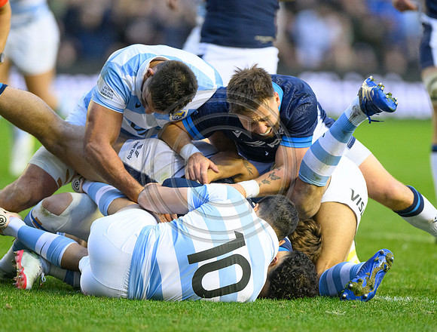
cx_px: 234
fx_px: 7003
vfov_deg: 2.7
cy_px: 210
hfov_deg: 3.6
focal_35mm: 552
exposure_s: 1/1000
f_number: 3.5
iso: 4000
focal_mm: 400
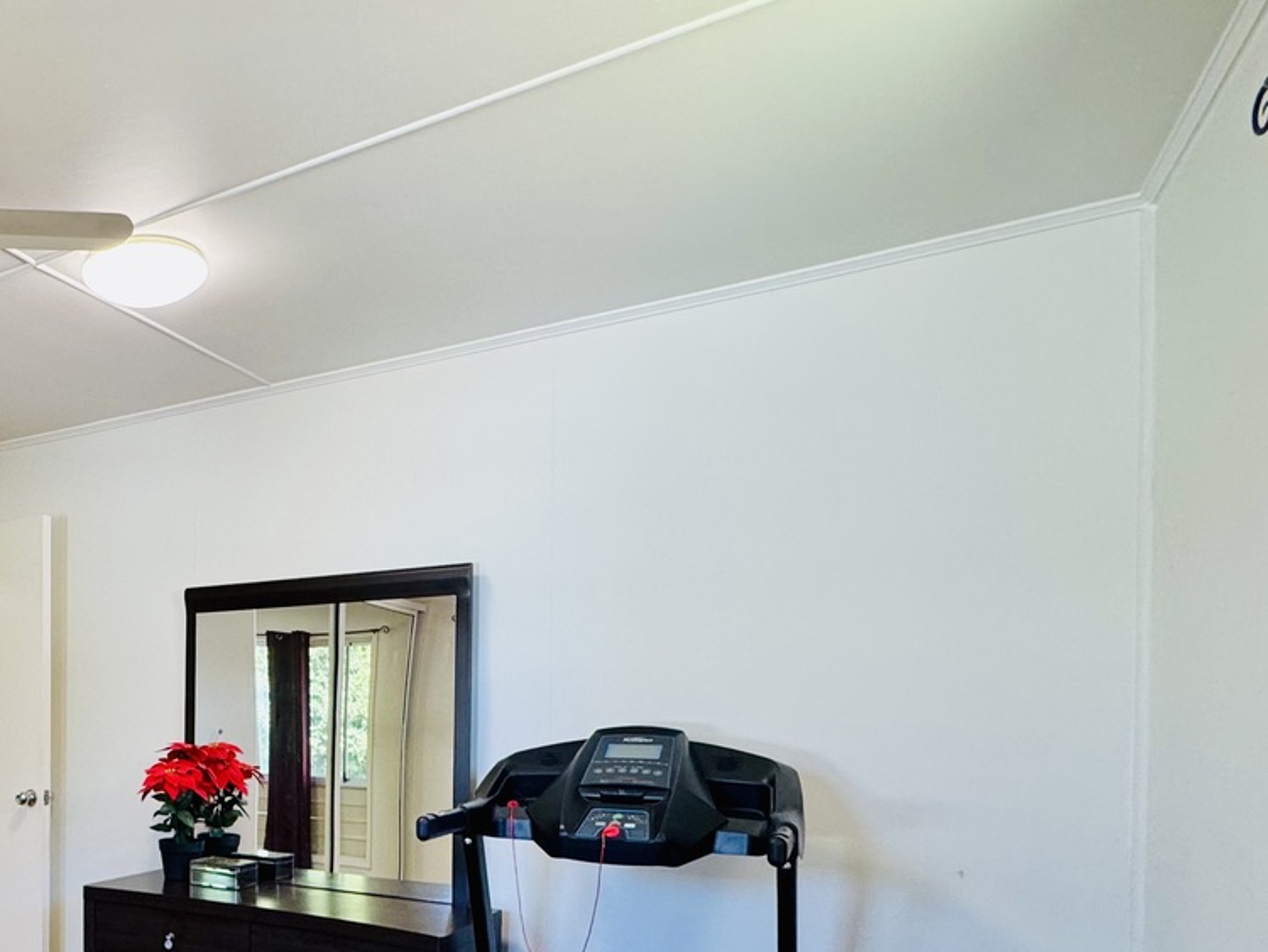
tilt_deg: -1.1
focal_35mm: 28
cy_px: 733
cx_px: 118
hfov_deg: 54.8
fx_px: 1026
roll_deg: +0.1
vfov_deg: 47.6
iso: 160
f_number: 2.2
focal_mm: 2.22
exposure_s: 1/100
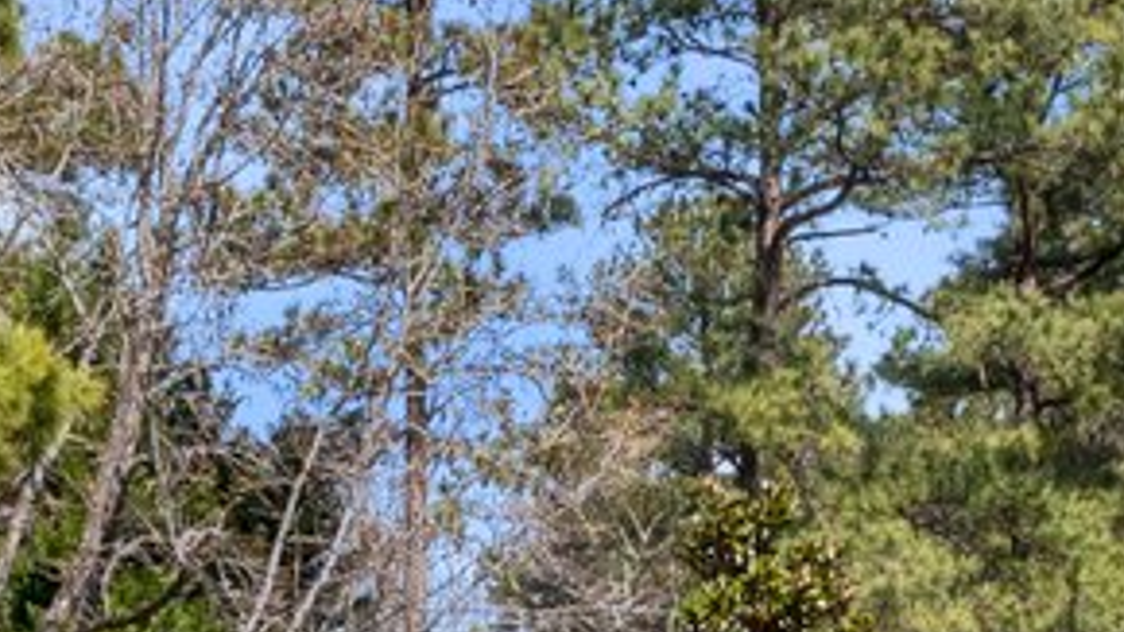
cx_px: 35
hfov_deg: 10.3
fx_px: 6168
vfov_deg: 5.2
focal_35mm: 207
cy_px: 2563
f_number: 6.3
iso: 100
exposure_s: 1/500
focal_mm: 10.26
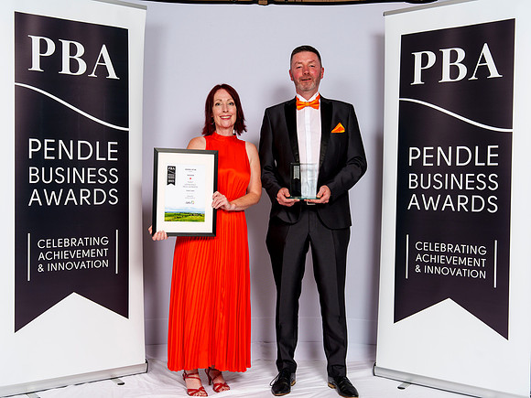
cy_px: 200
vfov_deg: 32.7
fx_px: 679
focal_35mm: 44
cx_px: 250
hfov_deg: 42.7
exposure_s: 1/125
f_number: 8
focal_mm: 40
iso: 100
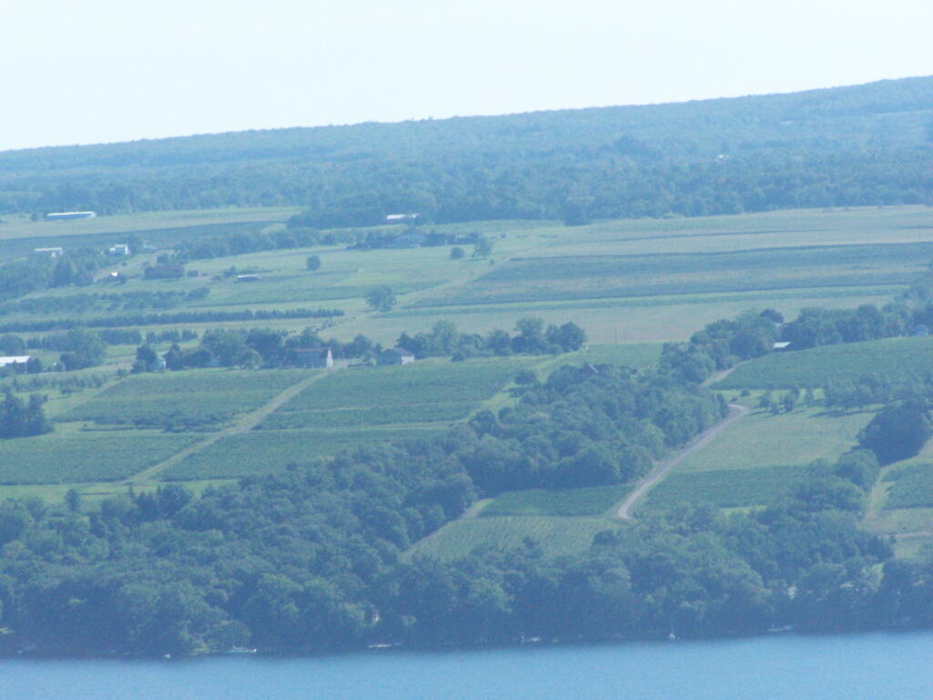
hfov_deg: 6.9
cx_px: 466
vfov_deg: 5.2
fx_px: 7762
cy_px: 350
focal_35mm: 288
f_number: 7.1
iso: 400
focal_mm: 47.7
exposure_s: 1/1600
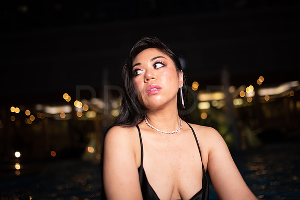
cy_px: 100
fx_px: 292
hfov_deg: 54.4
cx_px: 150
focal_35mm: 35
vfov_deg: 37.9
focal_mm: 35
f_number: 1.4
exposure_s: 1/640
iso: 800
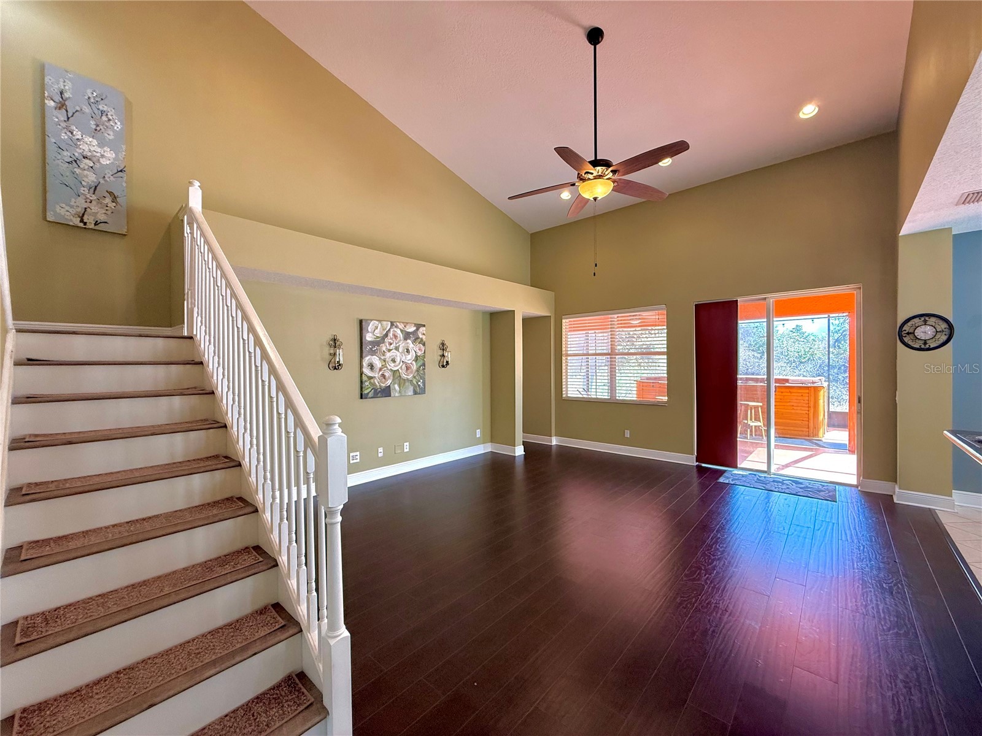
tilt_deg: +0.4
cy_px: 368
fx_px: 397
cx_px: 491
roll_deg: +0.2
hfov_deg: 102.1
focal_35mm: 14
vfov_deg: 85.7
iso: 250
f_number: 2.2
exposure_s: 1/120
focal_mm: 2.22
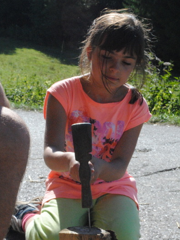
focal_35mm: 96
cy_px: 120
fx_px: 666
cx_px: 95
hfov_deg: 15.4
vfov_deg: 20.4
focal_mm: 44
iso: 1600
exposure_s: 1/500
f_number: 20
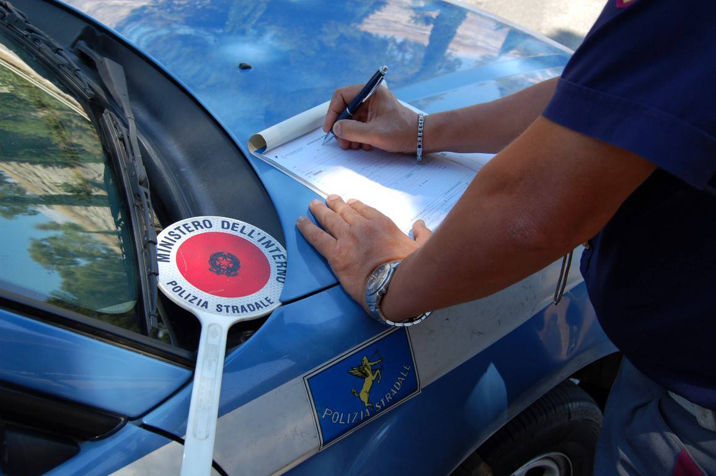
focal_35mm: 39
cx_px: 358
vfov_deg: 34.1
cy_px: 238
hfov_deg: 49.6
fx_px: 775
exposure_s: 1/160
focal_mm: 26
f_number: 7.1
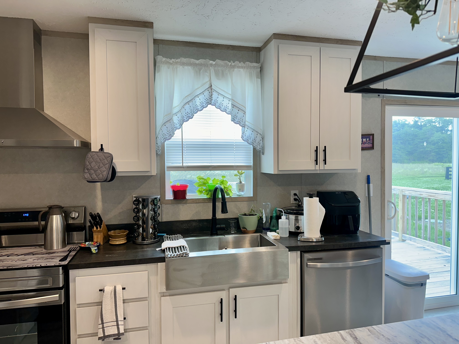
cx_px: 230
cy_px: 172
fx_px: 318
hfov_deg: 71.6
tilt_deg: -0.8
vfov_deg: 56.8
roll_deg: +2.3
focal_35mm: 24
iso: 80
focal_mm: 6.86
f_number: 1.78
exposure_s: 1/120
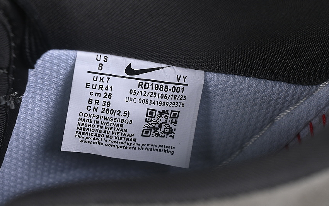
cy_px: 125
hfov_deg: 21.4
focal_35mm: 97
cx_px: 150
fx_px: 870
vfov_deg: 13.5
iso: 160
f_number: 7.1
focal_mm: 50
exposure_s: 1/60
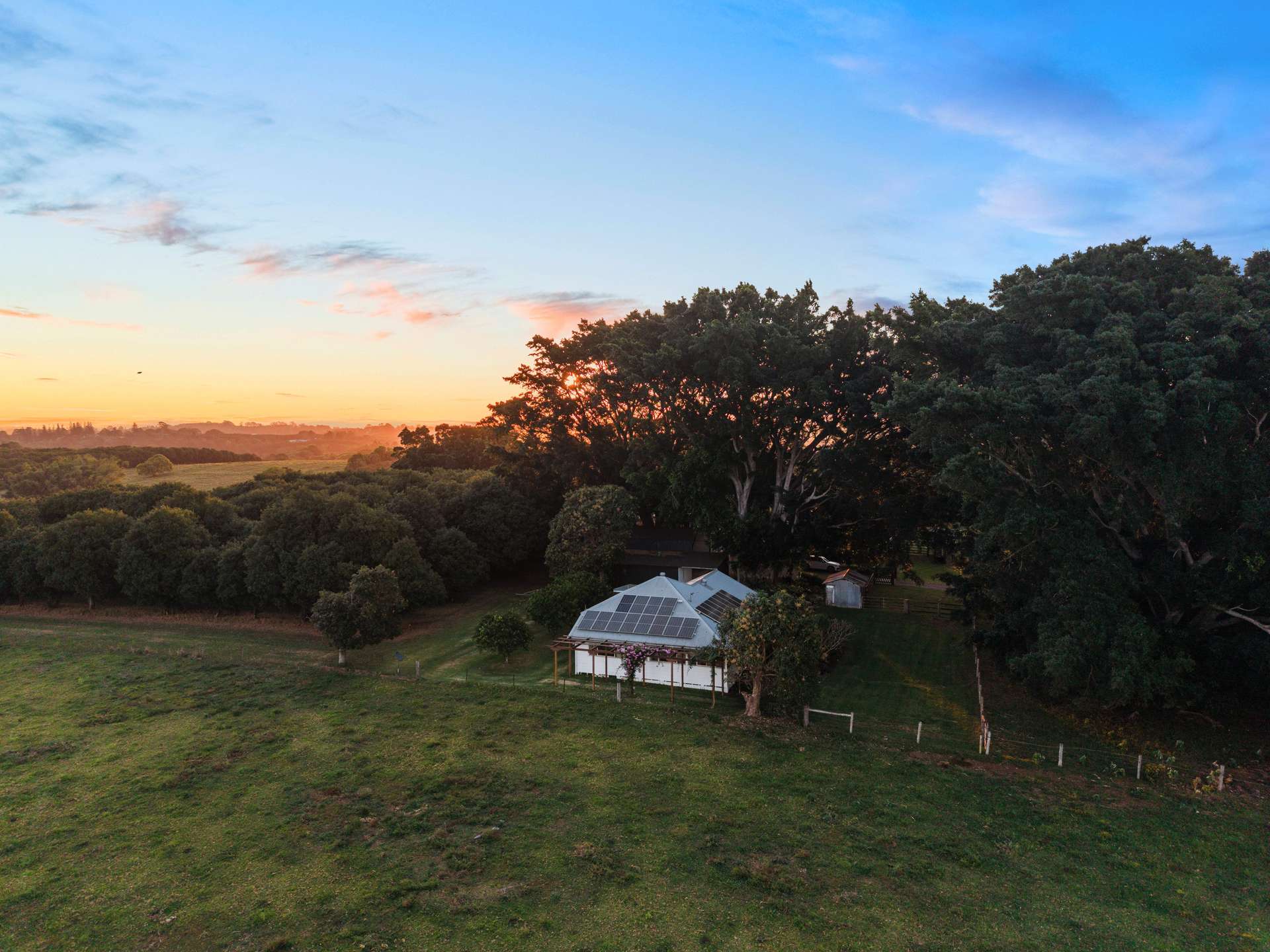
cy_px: 476
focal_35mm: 24
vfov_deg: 56.8
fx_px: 881
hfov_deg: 71.6
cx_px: 635
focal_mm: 8.67
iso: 100
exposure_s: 1/400
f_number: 1.8
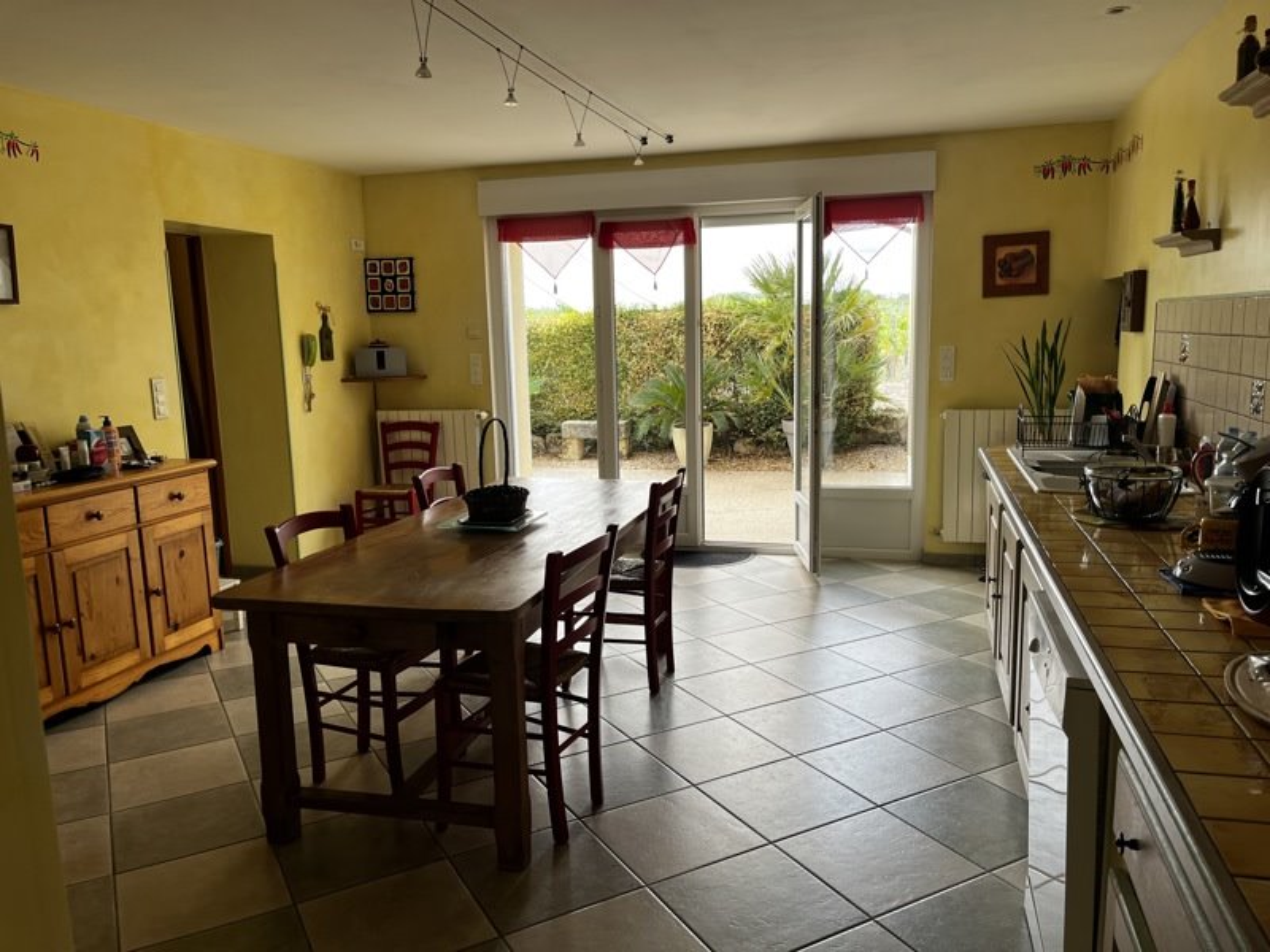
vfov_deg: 53.1
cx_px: 635
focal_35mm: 26
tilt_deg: -9.3
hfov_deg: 67.3
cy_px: 476
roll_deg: +2.7
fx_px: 954
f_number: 1.6
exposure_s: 1/121
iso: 40
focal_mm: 5.1
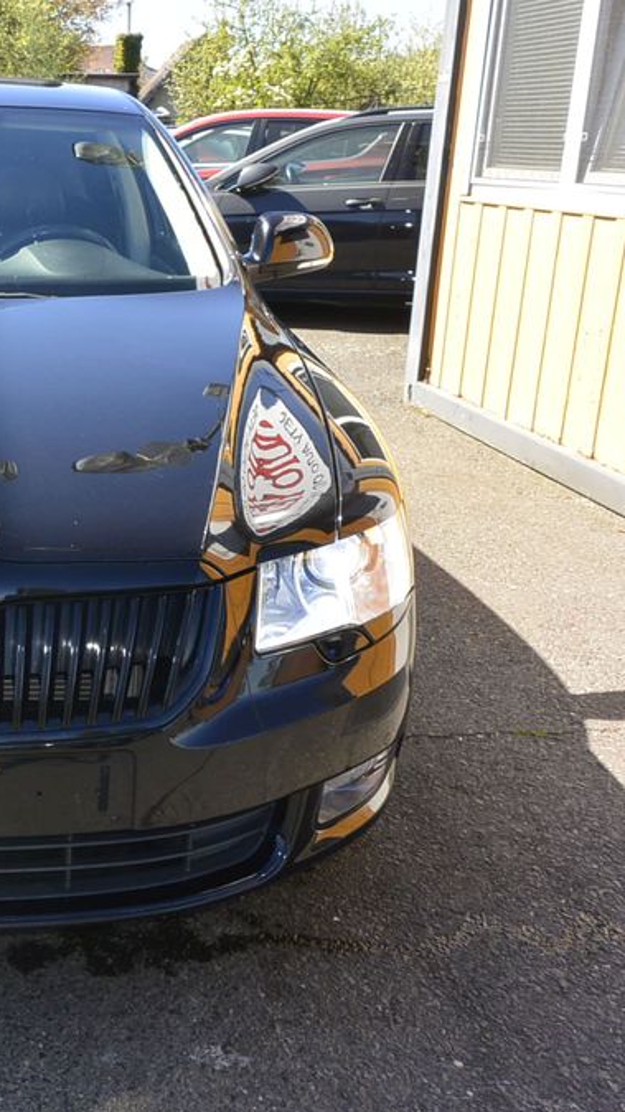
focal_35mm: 43
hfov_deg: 25.7
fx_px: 1267
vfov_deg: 47.4
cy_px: 562
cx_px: -61
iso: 160
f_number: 5.6
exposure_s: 1/250
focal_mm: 10
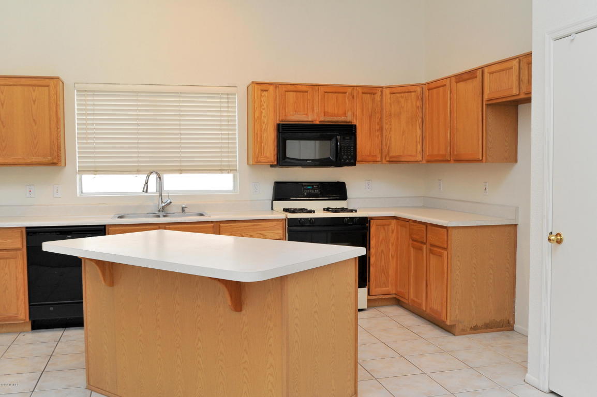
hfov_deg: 54.5
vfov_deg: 37.8
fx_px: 580
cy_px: 198
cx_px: 298
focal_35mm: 35
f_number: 8
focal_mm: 35
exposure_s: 1/30
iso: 1000
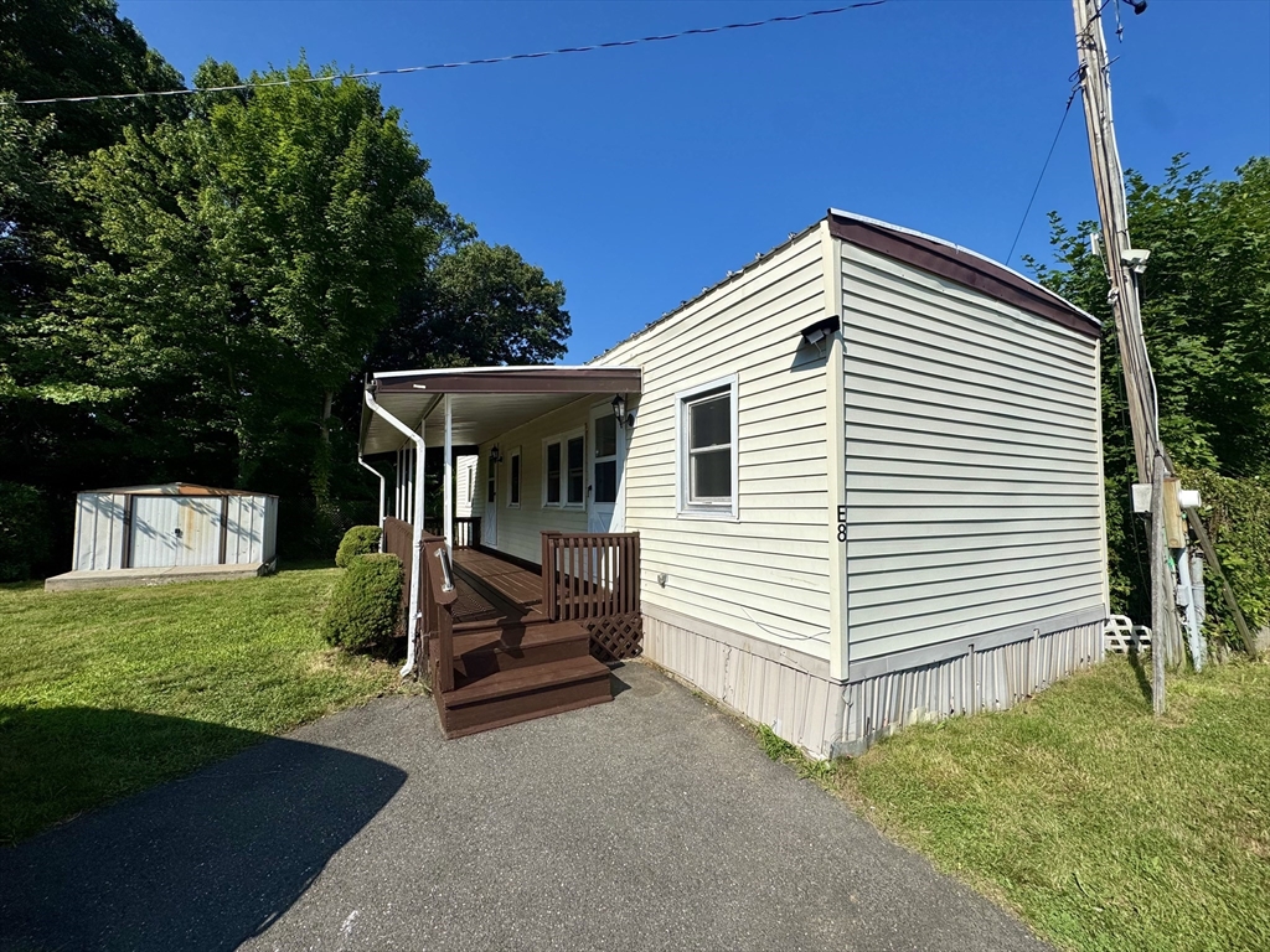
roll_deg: +0.2
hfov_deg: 102.1
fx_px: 514
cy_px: 476
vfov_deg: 85.7
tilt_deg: +3.2
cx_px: 635
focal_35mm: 14
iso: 40
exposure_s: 1/4132
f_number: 2.2
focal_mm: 2.22
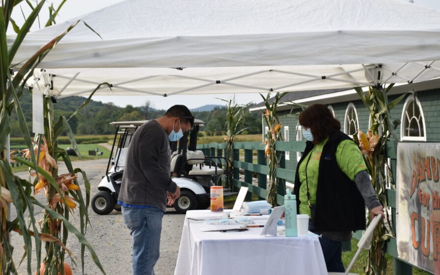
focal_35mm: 80
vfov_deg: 16.3
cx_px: 221
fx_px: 959
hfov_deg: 25.8
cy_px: 146
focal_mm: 52
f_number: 9
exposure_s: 1/320
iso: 200
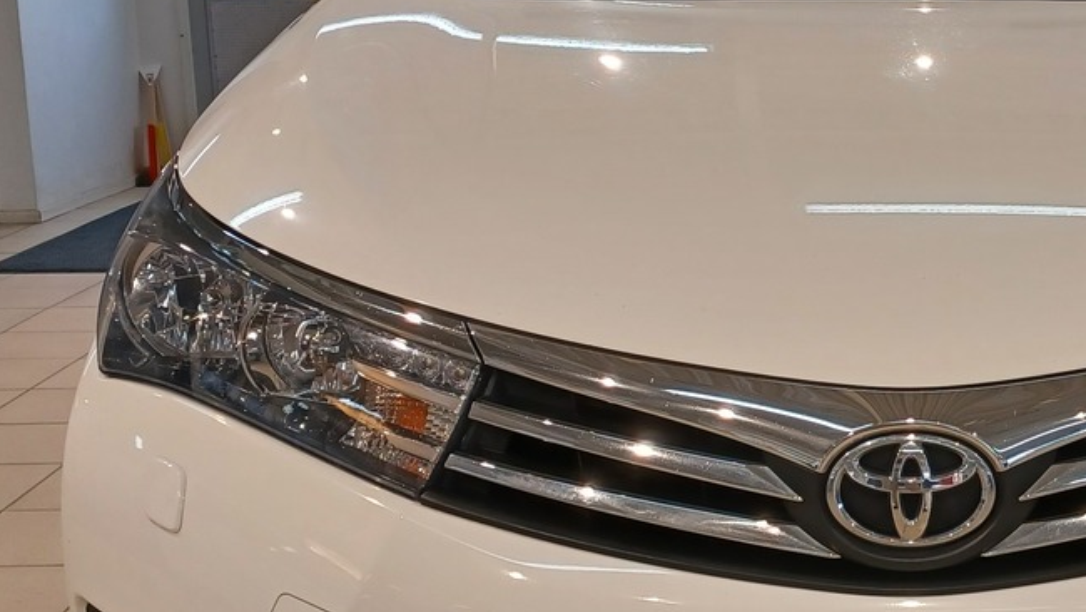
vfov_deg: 18.0
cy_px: 266
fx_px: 1930
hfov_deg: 30.5
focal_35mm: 67
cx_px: 899
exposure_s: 1/50
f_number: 1.8
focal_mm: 4.6
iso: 50
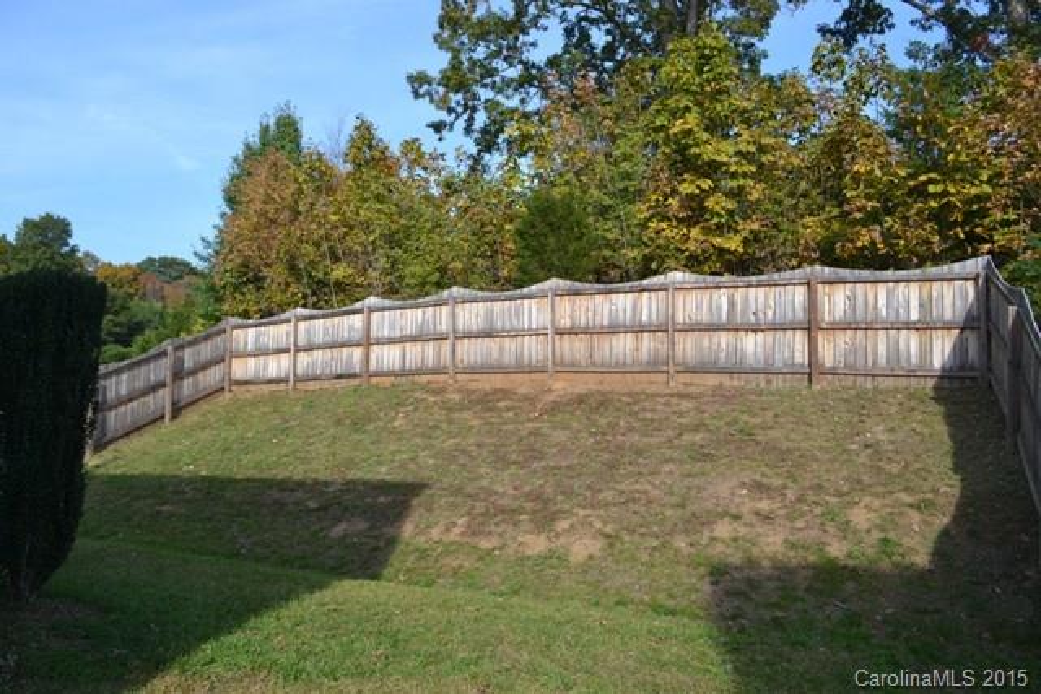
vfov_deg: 48.0
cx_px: 520
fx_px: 781
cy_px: 347
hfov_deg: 67.4
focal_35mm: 27
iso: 100
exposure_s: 1/200
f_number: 7.1
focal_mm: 18
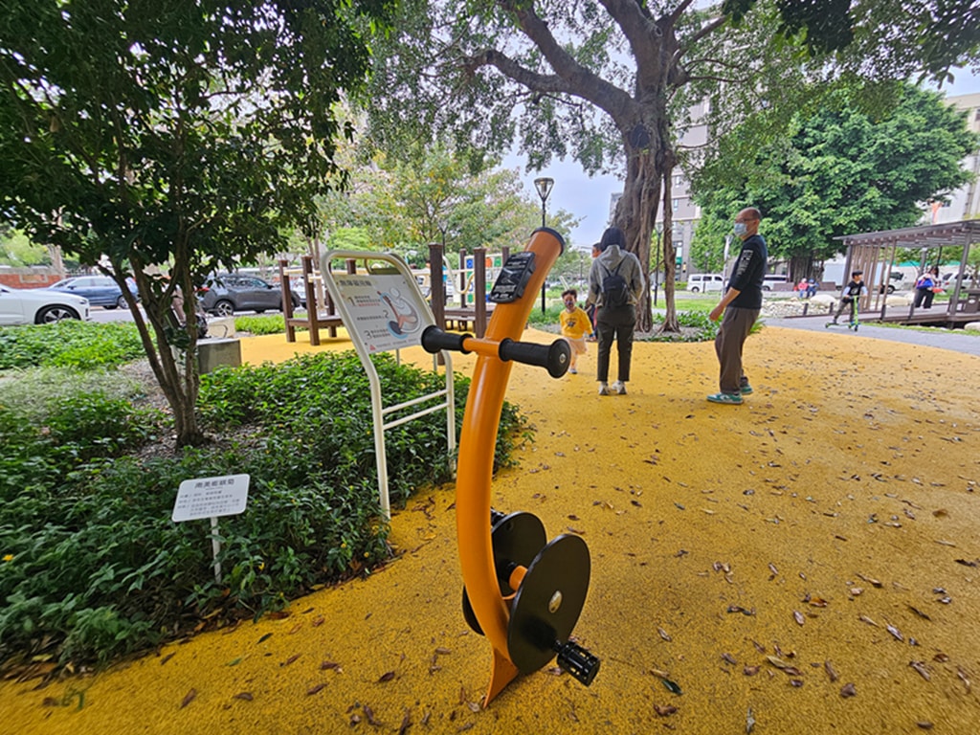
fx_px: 368
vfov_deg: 89.9
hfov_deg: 106.2
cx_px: 490
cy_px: 368
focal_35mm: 13
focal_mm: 2.2
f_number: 2.2
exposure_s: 1/225
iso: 50
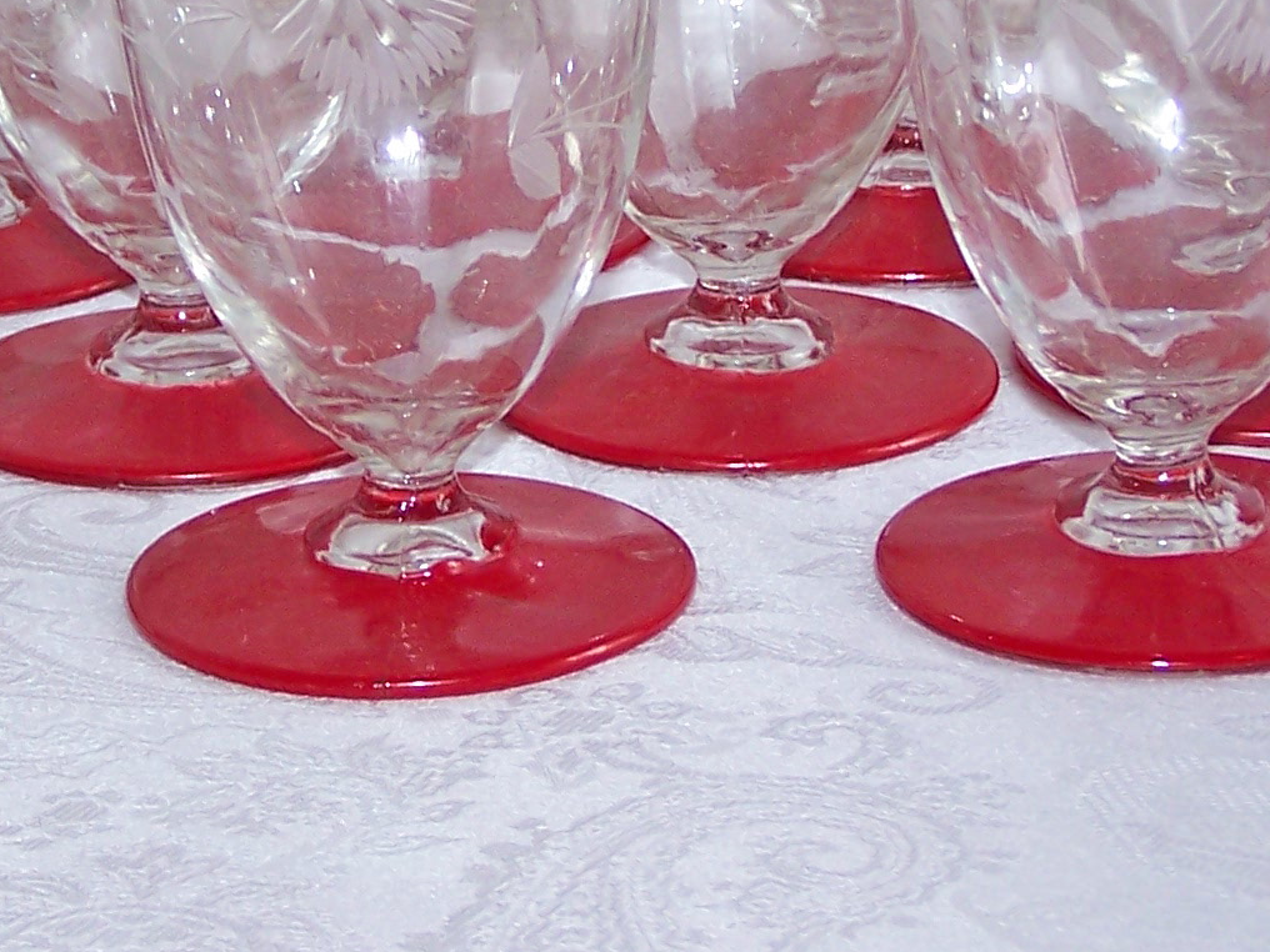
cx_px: 500
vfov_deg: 10.4
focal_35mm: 142
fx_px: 5210
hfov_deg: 13.9
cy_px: 104
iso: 80
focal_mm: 9.3
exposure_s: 1/30
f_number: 3.1
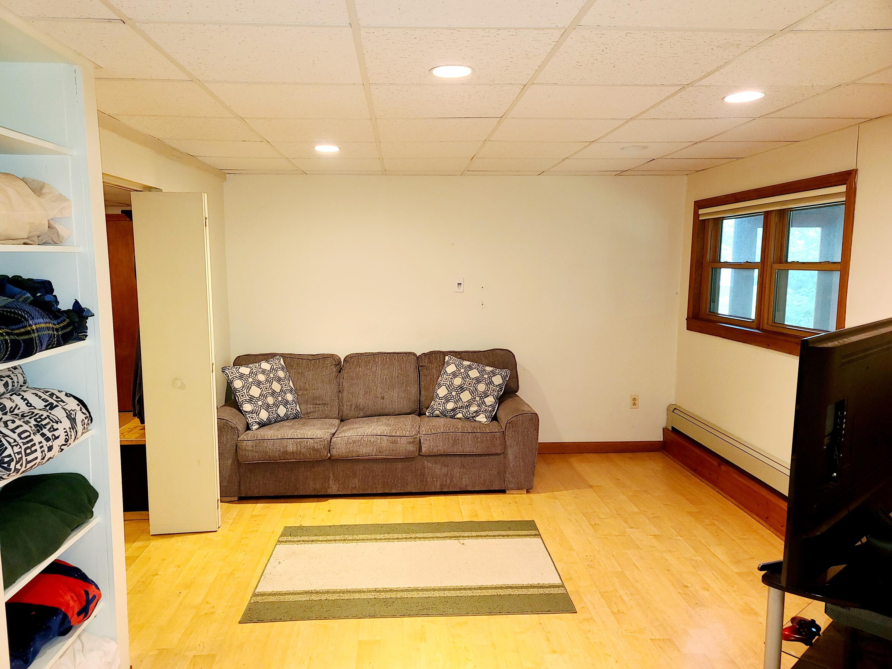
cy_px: 334
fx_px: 644
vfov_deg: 54.9
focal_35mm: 25
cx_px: 446
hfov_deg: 69.4
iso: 160
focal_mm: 7
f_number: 1.8
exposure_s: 1/17
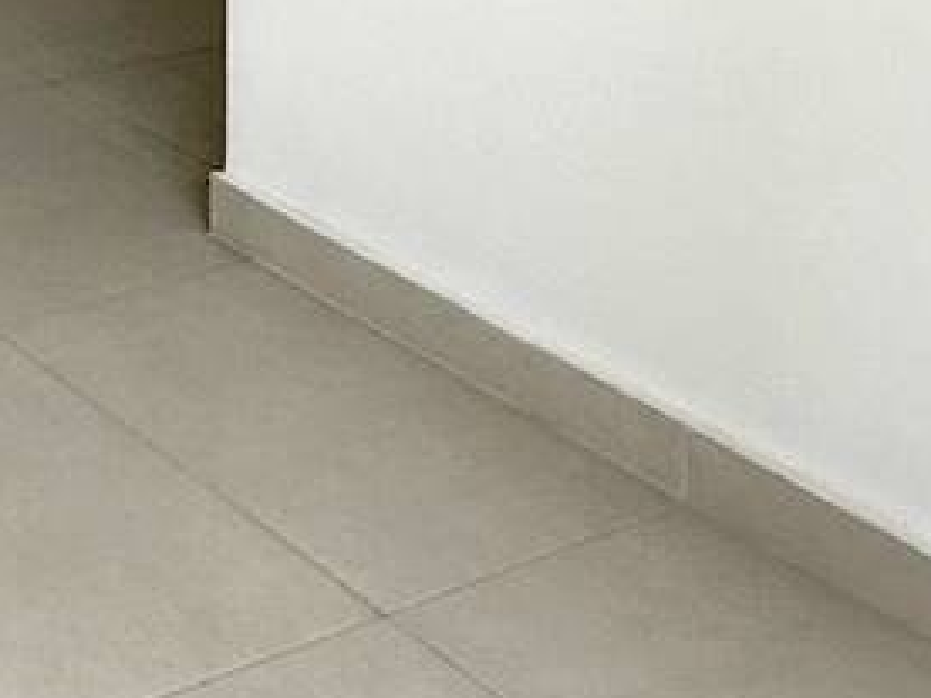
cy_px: -641
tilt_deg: -2.0
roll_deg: +0.5
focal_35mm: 73
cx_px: -550
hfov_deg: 21.4
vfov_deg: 16.2
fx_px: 1963
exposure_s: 1/99
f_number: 2.2
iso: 80
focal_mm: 2.22
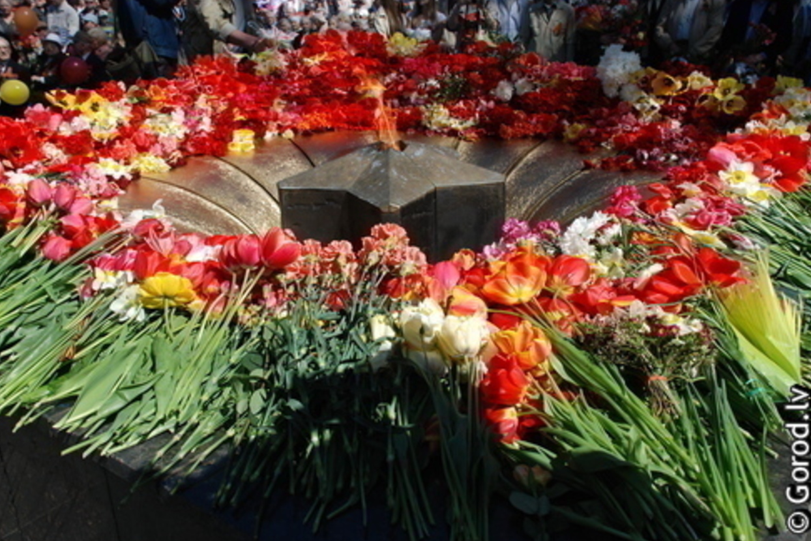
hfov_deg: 55.8
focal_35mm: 34
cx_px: 400
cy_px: 268
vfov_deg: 38.9
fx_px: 766
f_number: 5.6
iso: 320
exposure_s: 1/1500
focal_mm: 22
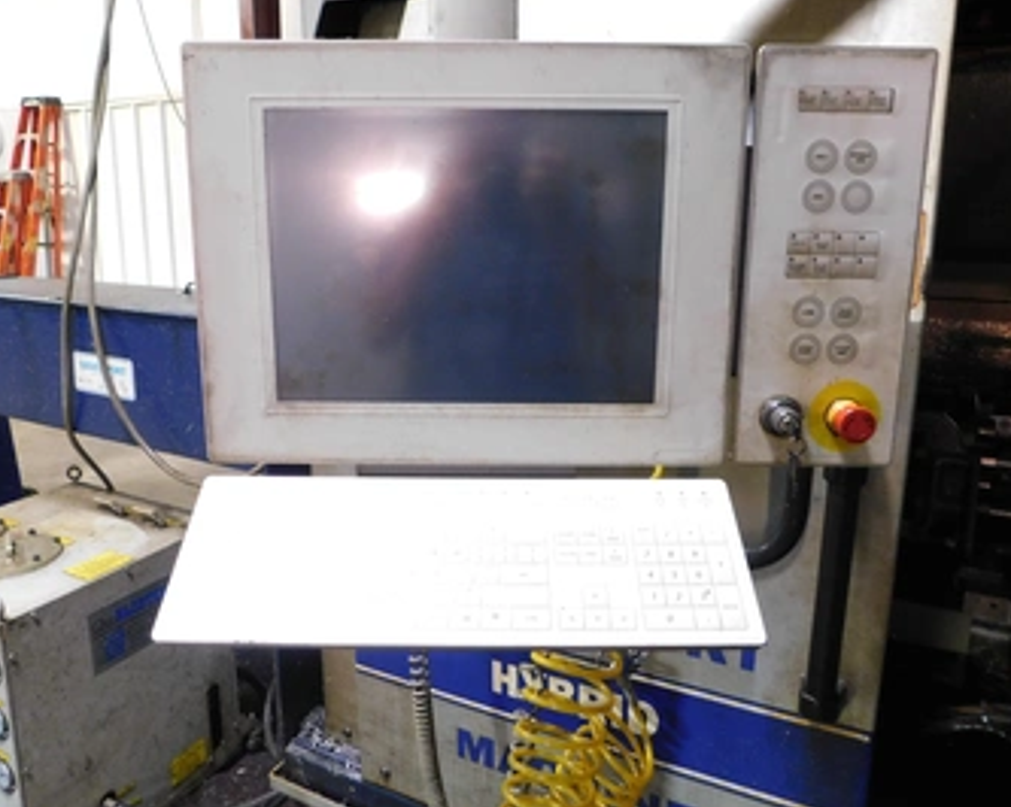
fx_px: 807
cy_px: 367
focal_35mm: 27
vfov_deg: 53.1
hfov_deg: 64.1
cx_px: 495
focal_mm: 4
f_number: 3
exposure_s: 1/10
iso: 400
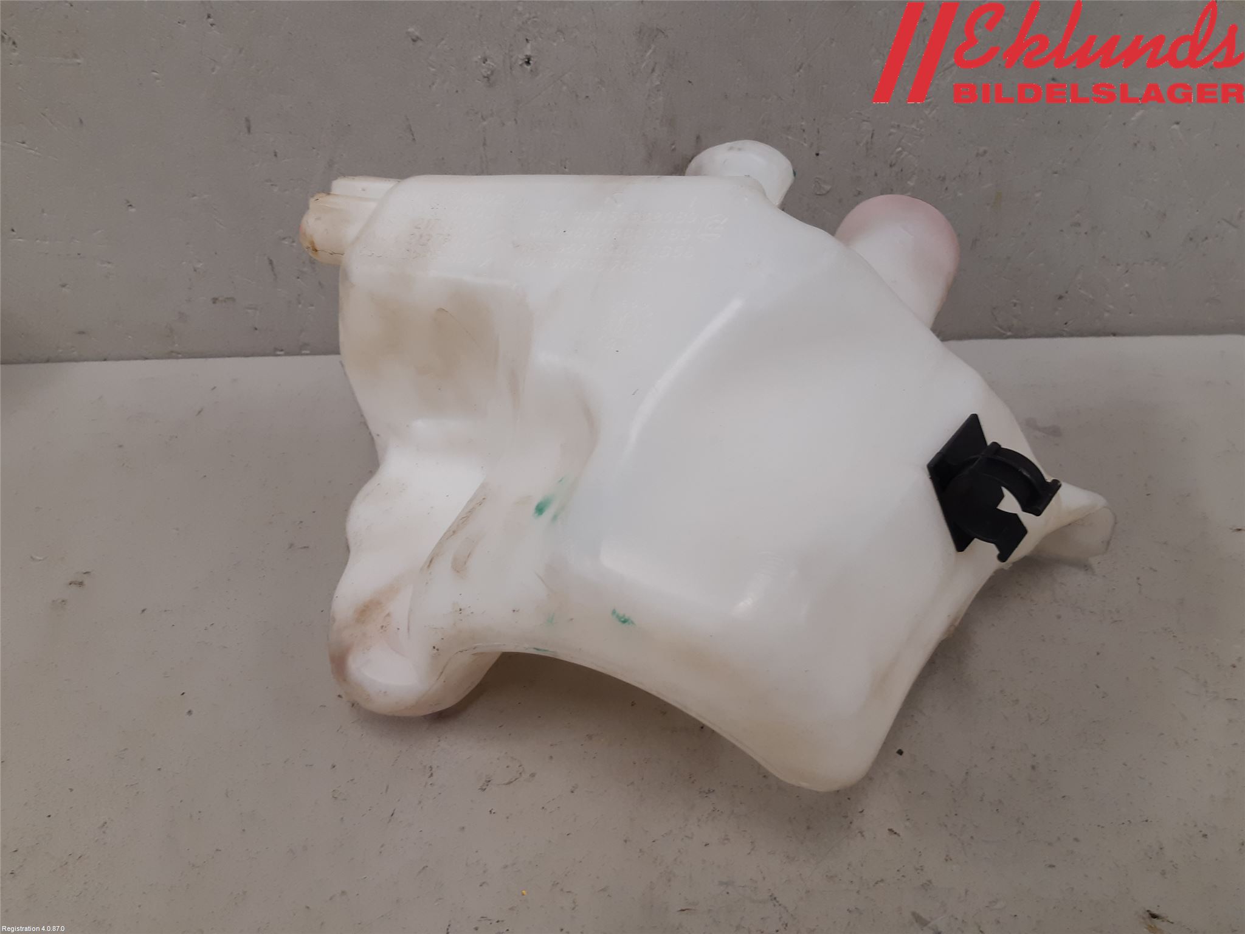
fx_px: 935
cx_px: 622
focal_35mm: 26
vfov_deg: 53.1
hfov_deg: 67.3
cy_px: 467
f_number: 1.7
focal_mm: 3.93
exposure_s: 1/50
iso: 80
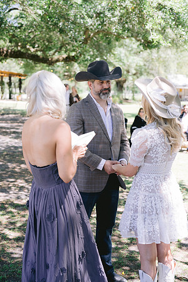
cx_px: 94
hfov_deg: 27.0
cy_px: 141
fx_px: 392
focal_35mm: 50
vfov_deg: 39.6
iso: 400
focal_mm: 50
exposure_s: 1/640
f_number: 3.2
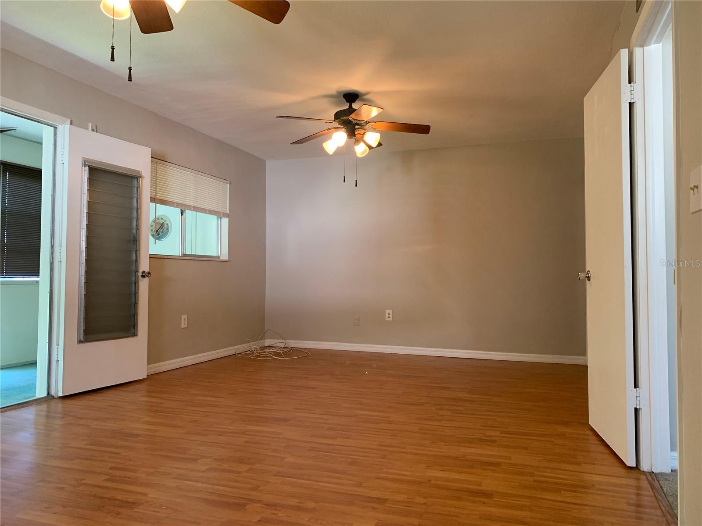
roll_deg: +0.1
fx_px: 527
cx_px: 351
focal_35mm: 26
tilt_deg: +1.5
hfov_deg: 67.3
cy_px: 263
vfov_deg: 53.1
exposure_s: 1/60
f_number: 1.8
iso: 100
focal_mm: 4.25
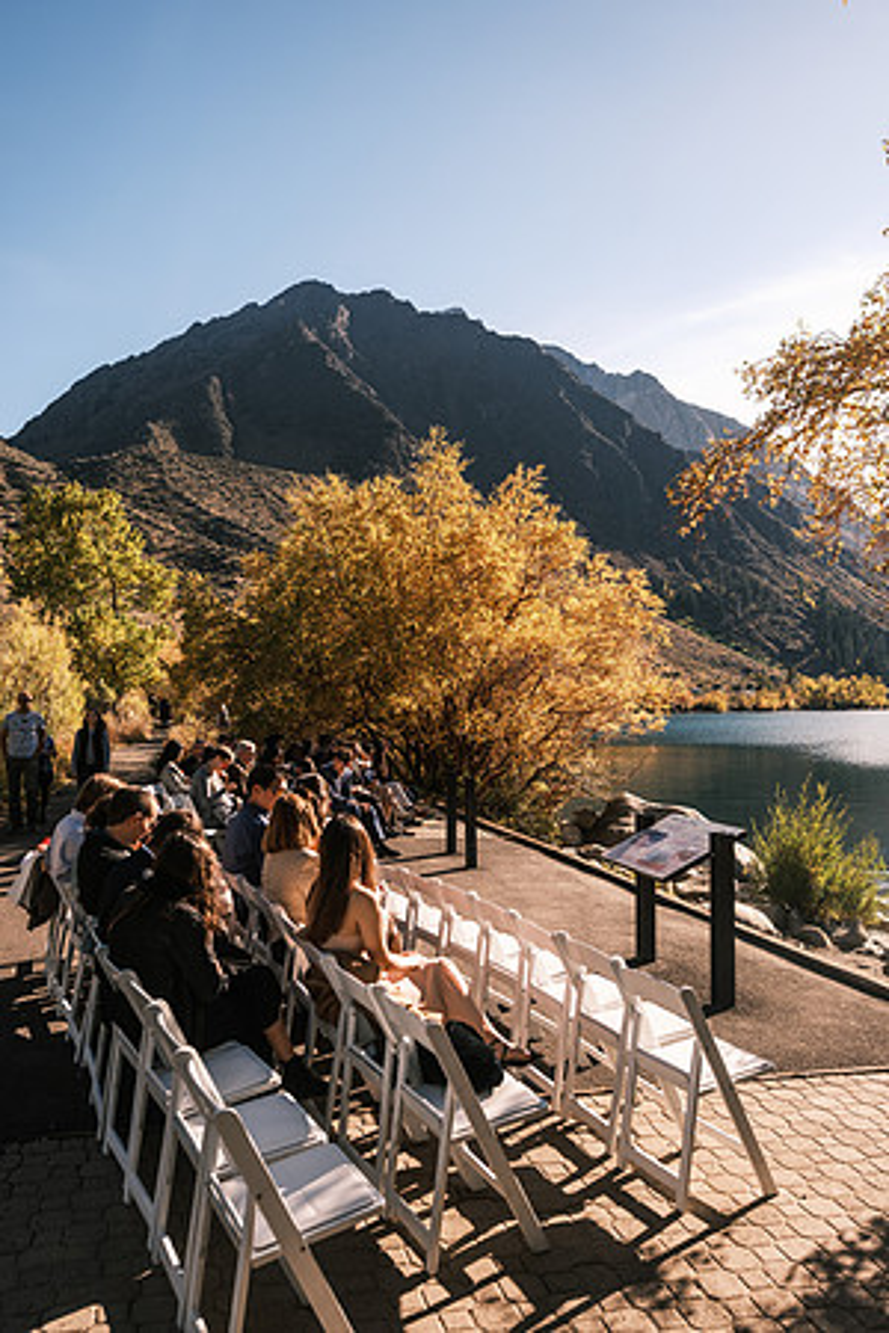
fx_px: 1000
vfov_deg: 67.4
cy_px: 666
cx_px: 444
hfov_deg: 47.9
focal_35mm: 27
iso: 125
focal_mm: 18
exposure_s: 1/850
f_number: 3.6
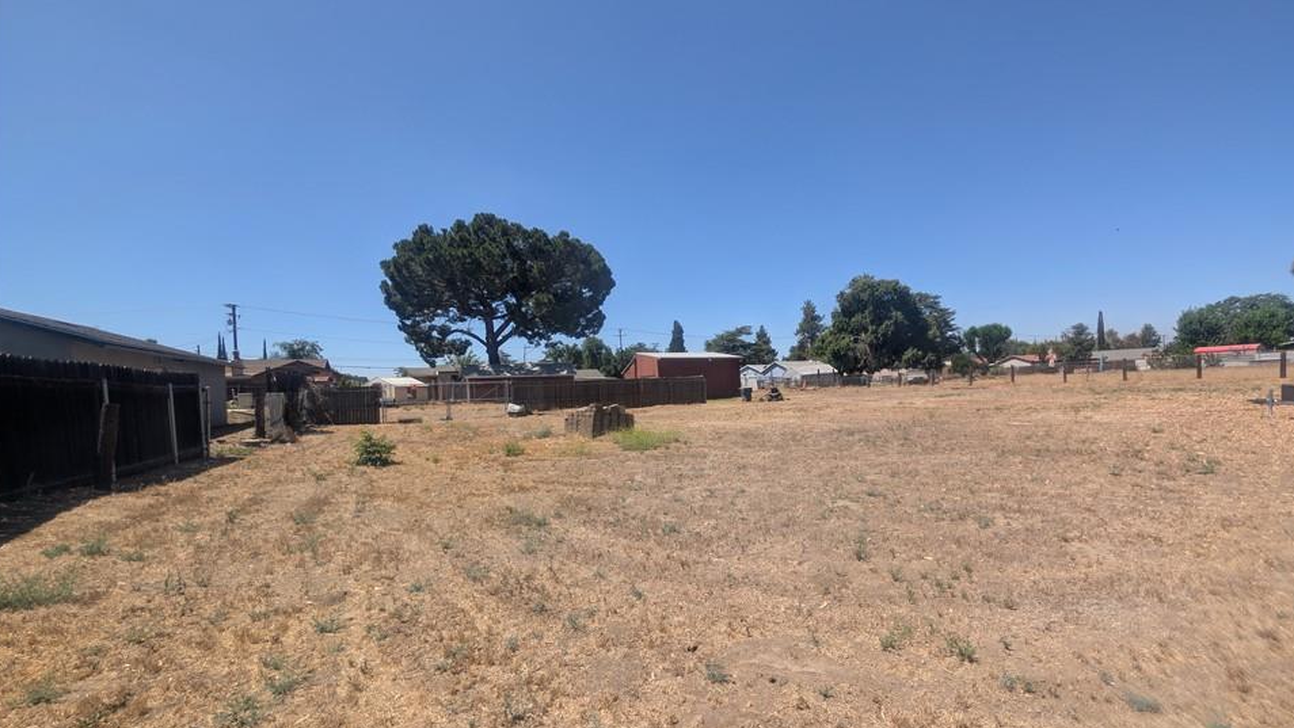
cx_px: 683
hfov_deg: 106.7
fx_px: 480
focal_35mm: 14
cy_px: 388
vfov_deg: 74.2
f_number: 1.7
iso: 60
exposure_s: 1/2646
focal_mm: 2.02
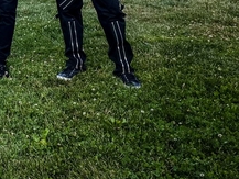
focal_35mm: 72
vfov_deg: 18.7
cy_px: -67
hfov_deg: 24.5
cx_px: -46
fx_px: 497
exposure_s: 1/1250
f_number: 1.8
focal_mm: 4.25
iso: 32
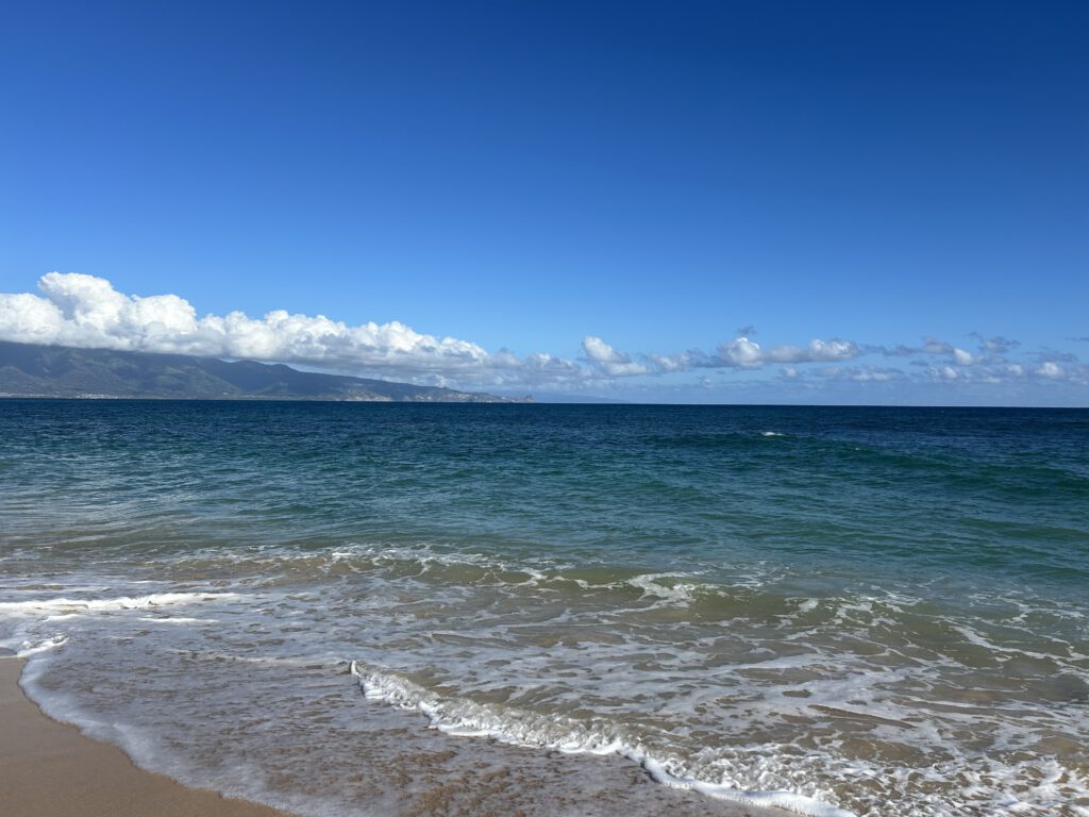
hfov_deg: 67.3
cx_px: 544
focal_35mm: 26
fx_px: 818
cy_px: 408
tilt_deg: -0.2
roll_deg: -0.3
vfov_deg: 53.1
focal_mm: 5.7
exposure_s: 1/6211
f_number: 1.5
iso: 50
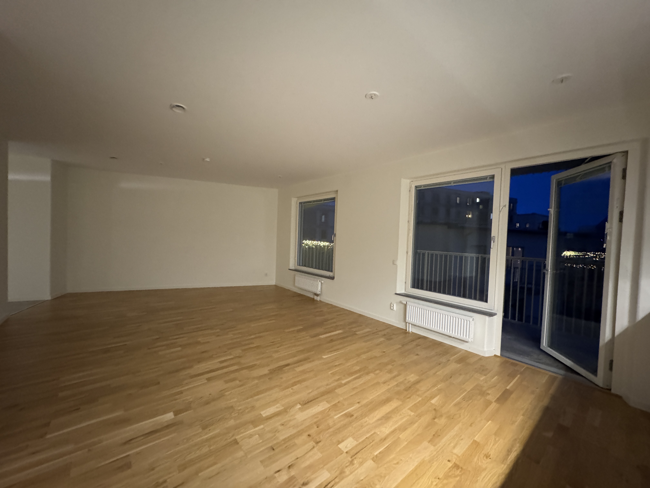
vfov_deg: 85.7
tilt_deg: -0.9
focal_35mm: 14
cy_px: 244
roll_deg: -2.1
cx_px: 325
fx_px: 263
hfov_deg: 102.1
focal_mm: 2.22
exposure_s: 1/50
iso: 1250
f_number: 2.2
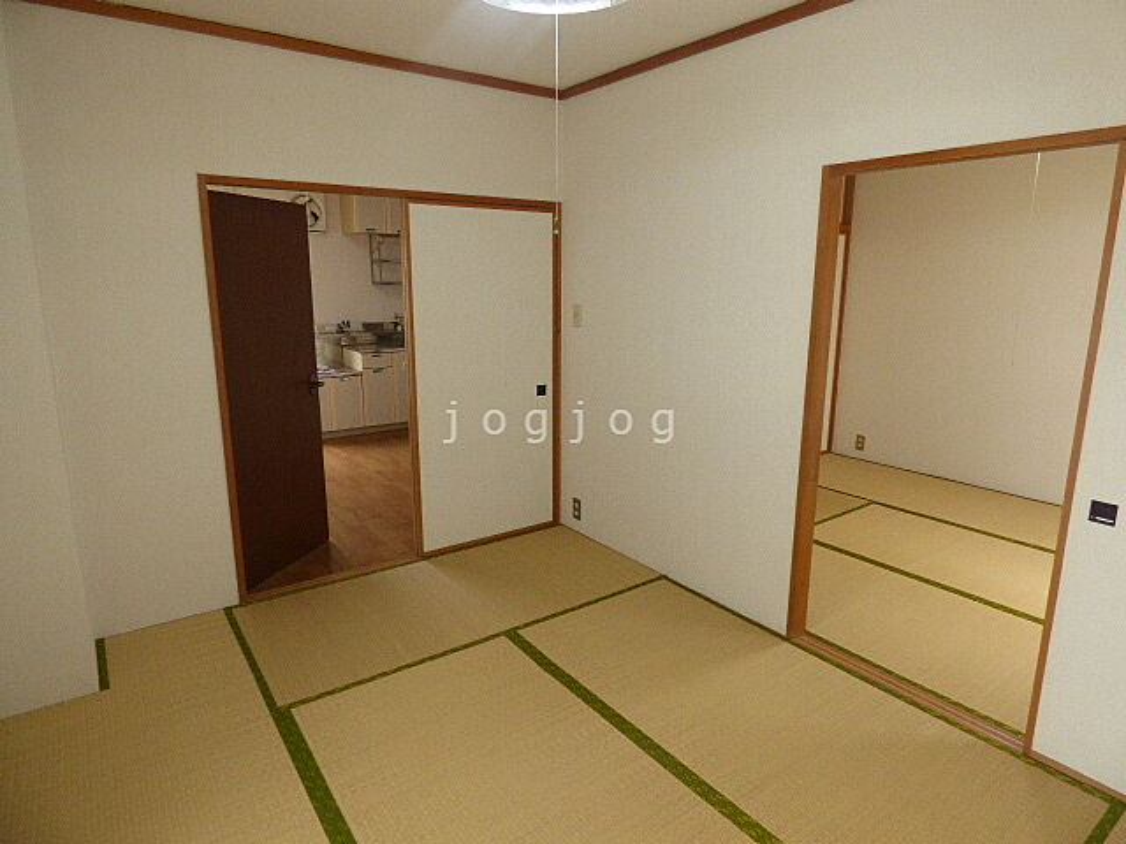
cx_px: 563
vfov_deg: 66.0
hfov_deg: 81.7
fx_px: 651
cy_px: 422
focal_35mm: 20
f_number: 2.8
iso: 320
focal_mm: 3.58
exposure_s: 1/60
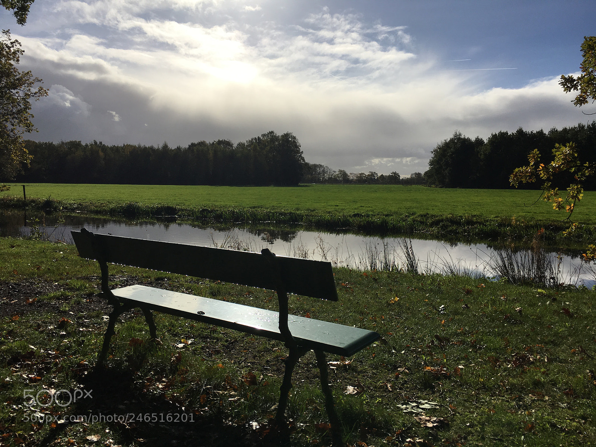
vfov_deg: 48.2
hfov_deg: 61.7
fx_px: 499
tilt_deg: -5.2
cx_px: 298
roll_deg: -0.3
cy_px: 224
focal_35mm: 29
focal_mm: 4.15
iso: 25
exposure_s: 1/5917
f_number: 2.2
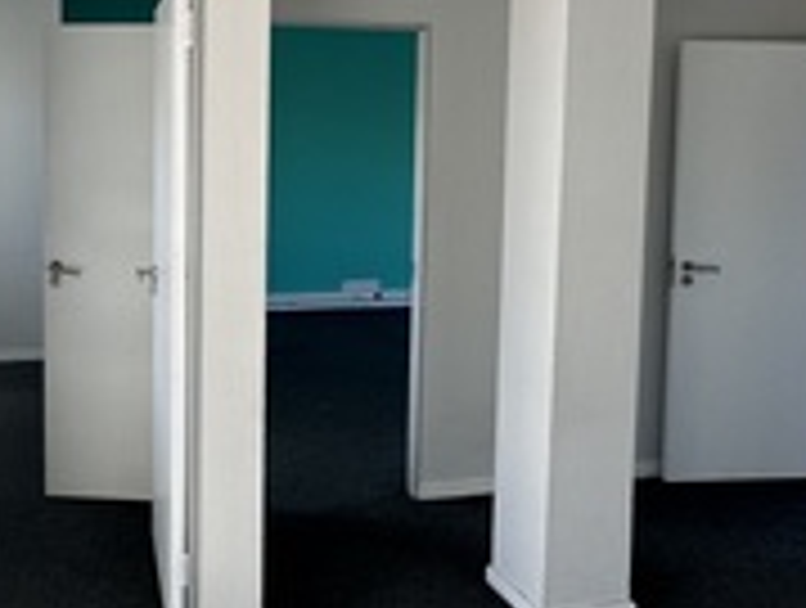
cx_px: 270
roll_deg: -0.2
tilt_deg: -3.1
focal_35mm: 39
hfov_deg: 47.0
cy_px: 191
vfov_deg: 36.5
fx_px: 910
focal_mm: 2.22
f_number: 2.2
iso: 64
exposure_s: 1/99
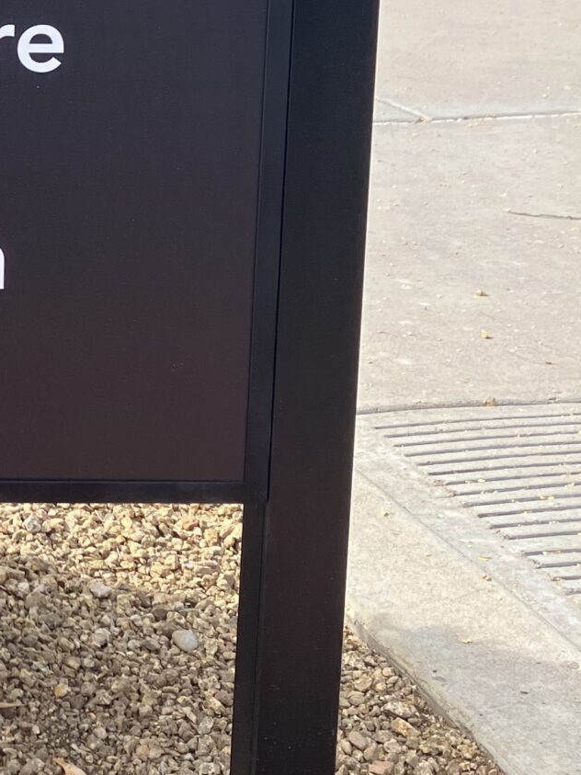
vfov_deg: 22.5
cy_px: 74
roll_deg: -1.2
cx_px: -301
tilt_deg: -9.3
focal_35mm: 85
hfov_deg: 15.9
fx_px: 1903
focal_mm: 3.99
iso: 32
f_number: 1.8
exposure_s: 1/496
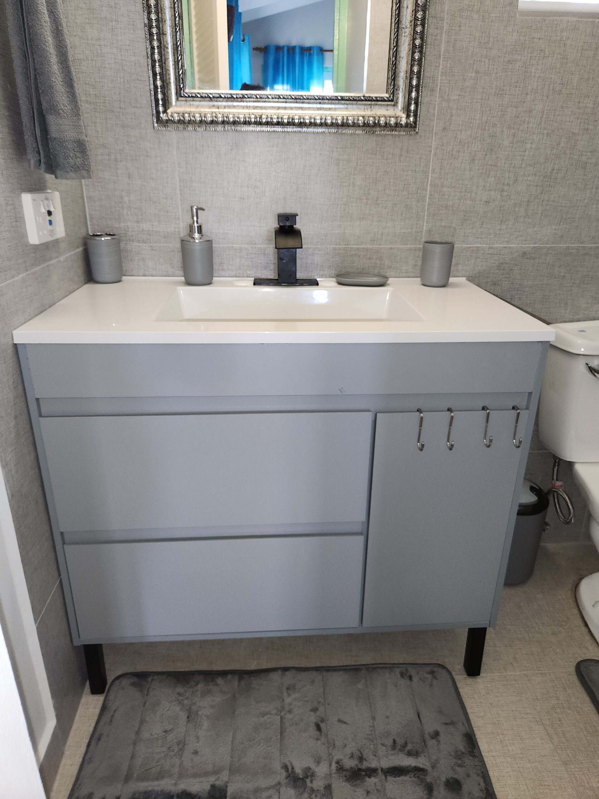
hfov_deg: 58.9
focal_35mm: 23
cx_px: 300
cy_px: 400
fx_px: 531
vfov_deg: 73.9
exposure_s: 1/50
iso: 100
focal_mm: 5.4
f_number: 1.8
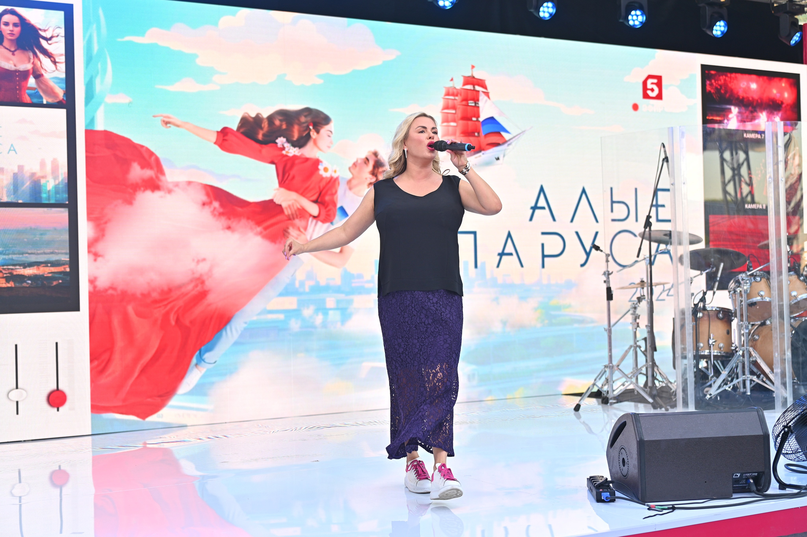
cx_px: 404
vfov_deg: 28.0
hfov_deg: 41.1
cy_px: 268
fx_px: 1075
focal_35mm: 48
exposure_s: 1/250
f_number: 2.5
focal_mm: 48
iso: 100
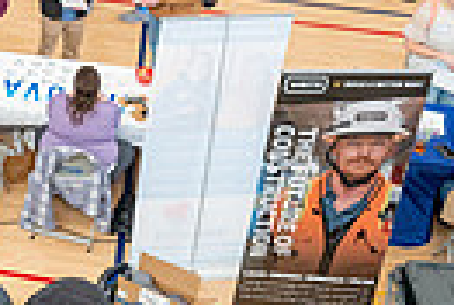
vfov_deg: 12.8
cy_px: 2
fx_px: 1340
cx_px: -250
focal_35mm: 106
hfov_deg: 17.2
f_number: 2.8
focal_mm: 24
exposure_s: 1/800
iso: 3200
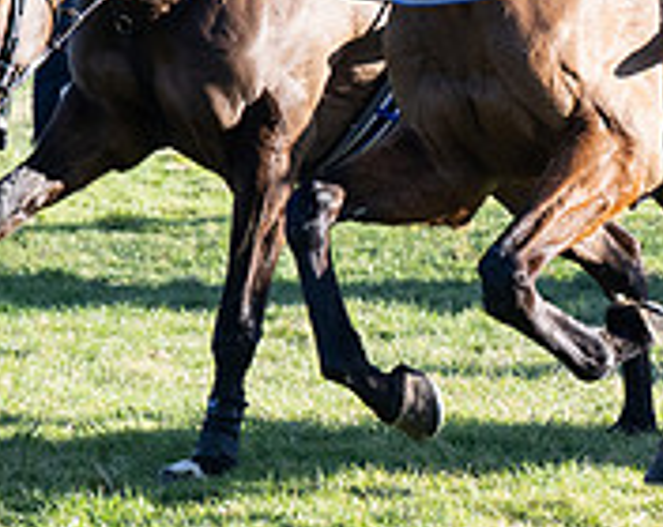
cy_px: 70
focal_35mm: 399
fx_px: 7812
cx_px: 616
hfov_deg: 4.9
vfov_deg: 3.9
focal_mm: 82
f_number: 4.5
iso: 800
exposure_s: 1/1600
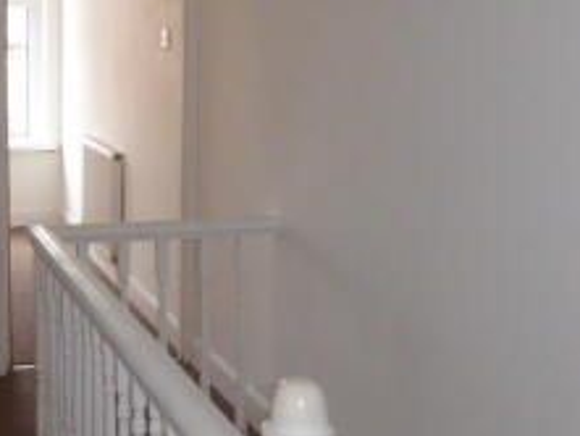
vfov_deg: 22.2
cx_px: 127
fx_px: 1106
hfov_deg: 28.8
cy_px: 151
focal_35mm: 66
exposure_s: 1/125
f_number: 3.3
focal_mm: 4.3
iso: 500
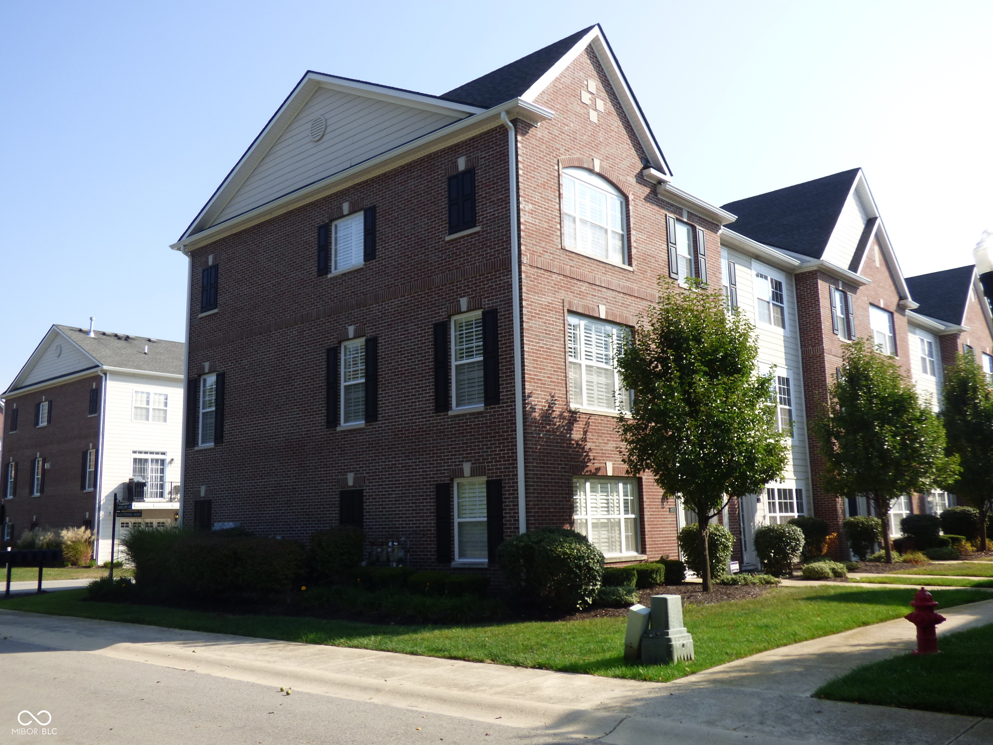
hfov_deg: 56.8
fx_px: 918
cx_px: 496
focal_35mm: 32
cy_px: 372
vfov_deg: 44.2
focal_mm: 5.53
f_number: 3.3
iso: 100
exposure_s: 1/640
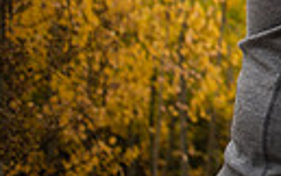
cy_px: -109
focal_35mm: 131
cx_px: 534
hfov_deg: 13.9
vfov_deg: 9.7
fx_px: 1005
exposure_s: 1/125
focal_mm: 28
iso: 320
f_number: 2.8
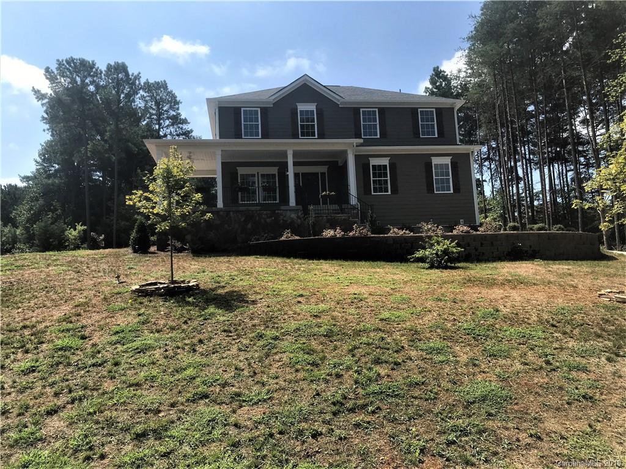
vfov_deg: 49.7
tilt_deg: +8.1
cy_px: 234
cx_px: 313
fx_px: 506
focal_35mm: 28
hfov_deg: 63.4
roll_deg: +3.1
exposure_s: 1/2037
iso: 20
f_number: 1.8
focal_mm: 3.99
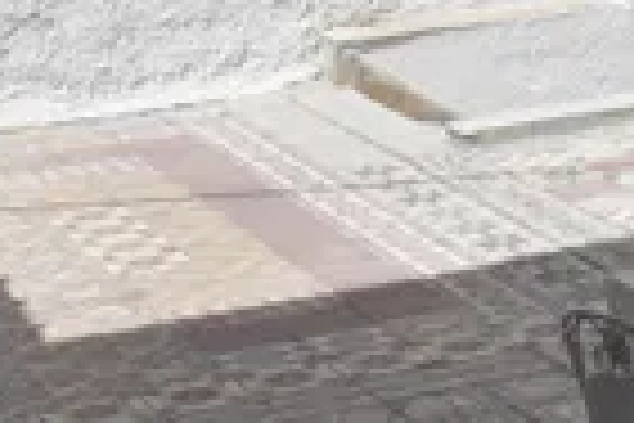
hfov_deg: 12.8
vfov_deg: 9.3
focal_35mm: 145
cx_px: 1142
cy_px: -133
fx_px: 2553
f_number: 18
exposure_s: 1/1250
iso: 2500
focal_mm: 34
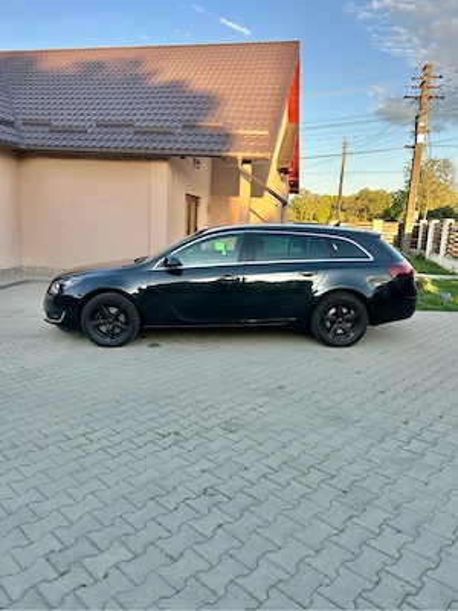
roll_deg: -3.1
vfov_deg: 67.3
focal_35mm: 26
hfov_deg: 53.1
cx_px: 229
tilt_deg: -10.2
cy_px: 306
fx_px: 459
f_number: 1.5
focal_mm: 5.7
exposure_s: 1/404
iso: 50
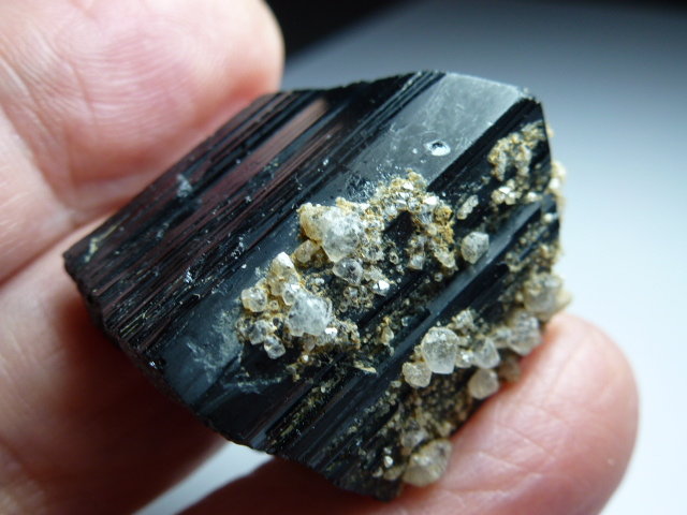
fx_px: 714
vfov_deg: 39.7
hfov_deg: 51.4
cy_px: 258
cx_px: 344
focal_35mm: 36
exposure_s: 1/80
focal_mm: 6.4
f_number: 3.7
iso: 100
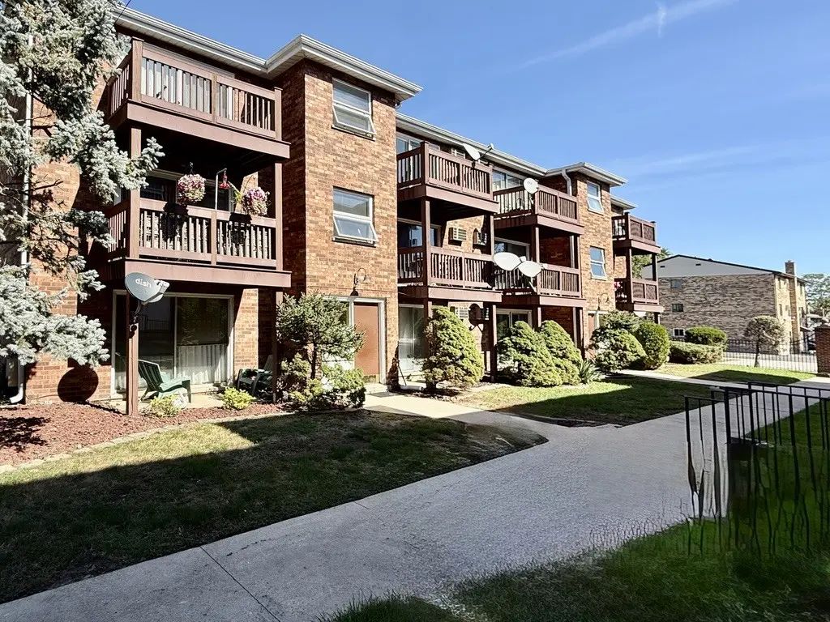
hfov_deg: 102.1
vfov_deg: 85.7
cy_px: 311
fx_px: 336
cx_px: 415
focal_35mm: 14
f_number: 2.2
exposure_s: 1/1105
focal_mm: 2.22
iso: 50
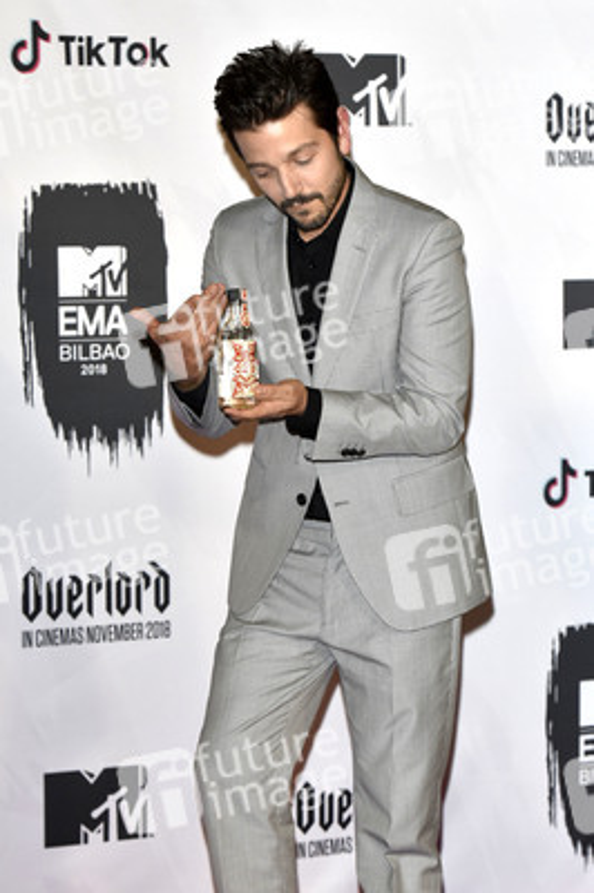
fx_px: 2777
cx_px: 297
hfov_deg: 12.2
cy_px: 446
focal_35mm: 112
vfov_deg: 18.3
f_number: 5
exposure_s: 1/250
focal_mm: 112
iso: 2000
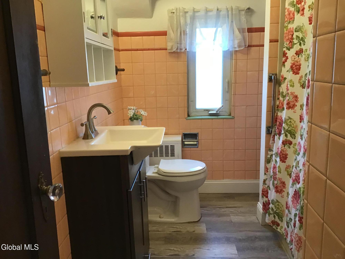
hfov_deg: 58.4
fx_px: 309
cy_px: 130
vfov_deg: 45.4
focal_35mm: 31
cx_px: 172
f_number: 2.4
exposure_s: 1/30
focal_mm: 3.3
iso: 100
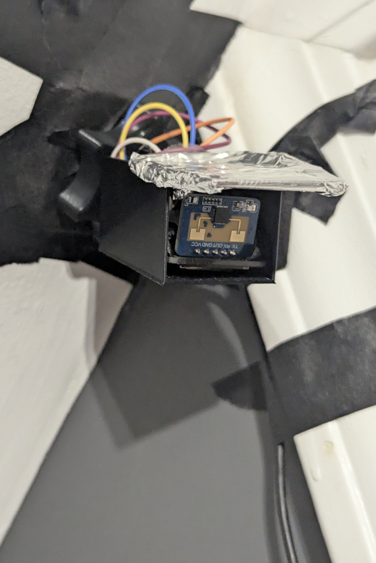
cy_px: 252
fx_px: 909
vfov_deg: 34.5
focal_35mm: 58
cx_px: 153
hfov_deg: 23.4
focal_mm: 6.81
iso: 1231
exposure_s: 1/60
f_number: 1.85
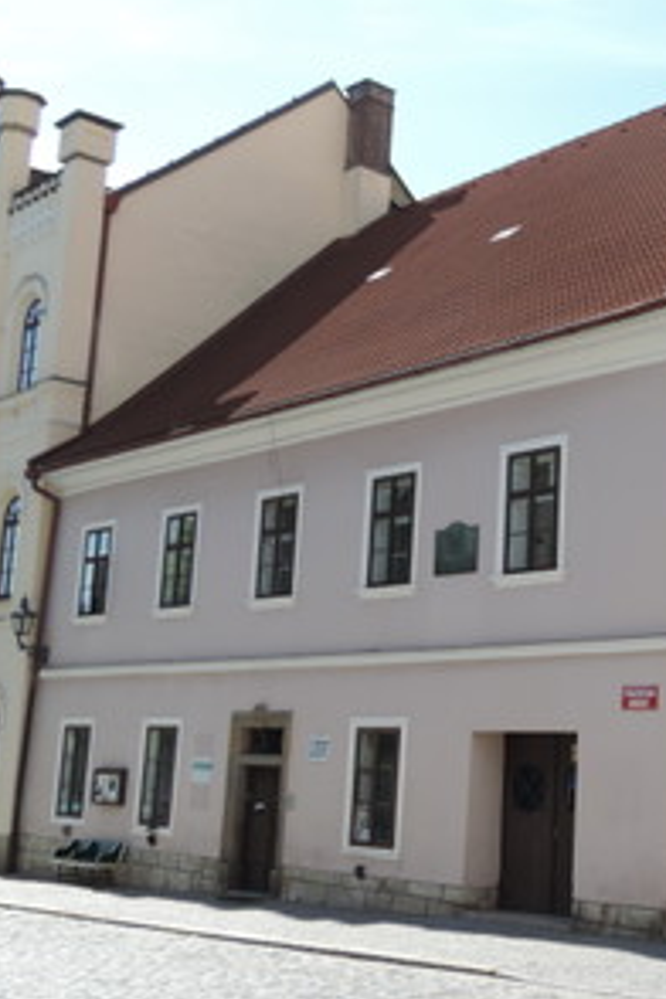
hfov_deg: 24.5
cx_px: 642
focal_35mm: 53
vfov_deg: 37.5
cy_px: 447
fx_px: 1471
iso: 80
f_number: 3.1
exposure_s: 1/500
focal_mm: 5.3
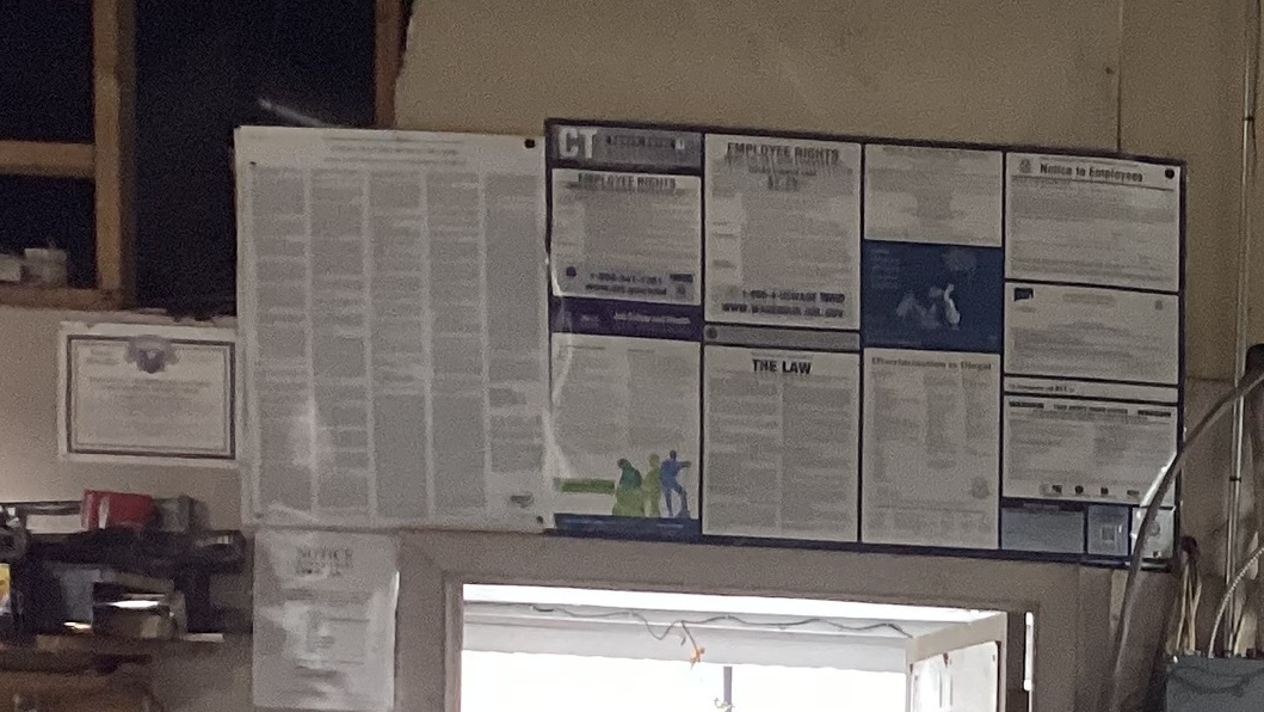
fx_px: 3285
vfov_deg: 11.8
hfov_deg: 20.2
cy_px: 1099
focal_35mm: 98
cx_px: 1570
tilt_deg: -3.2
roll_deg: -1.7
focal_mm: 3.3
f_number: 2.4
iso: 125
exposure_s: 1/60
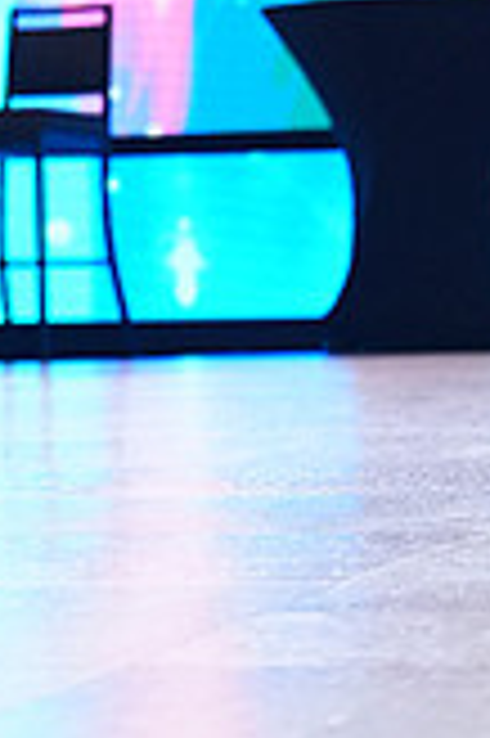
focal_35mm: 305
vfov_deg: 6.7
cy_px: -351
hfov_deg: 4.5
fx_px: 6240
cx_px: -241
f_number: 2.8
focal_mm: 86
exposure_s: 1/500
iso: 2000
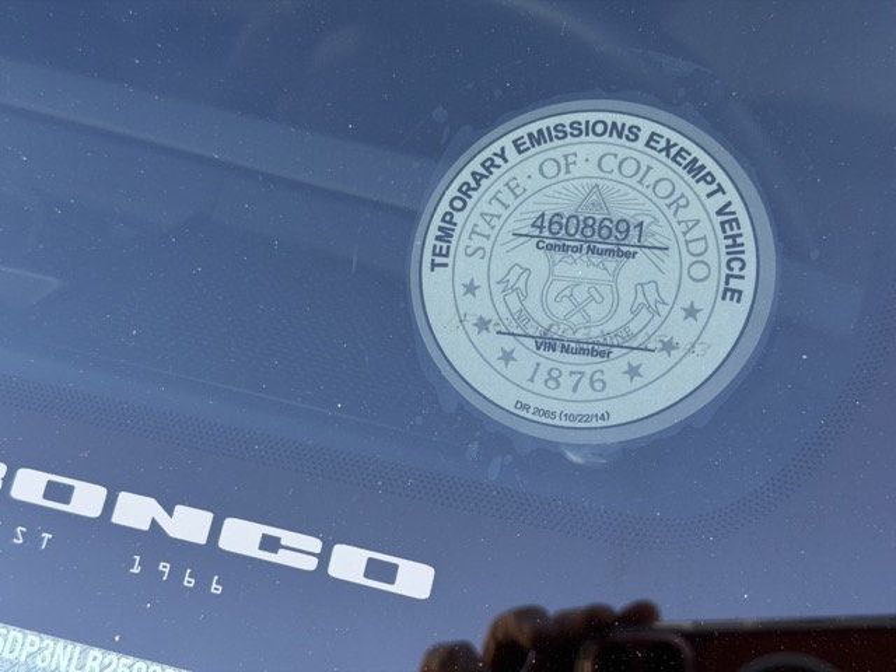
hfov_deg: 39.7
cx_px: 448
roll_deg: -4.3
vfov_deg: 30.3
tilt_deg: -17.3
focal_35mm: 48
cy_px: 336
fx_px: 1242
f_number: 1.78
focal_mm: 6.76
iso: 50
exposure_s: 1/134
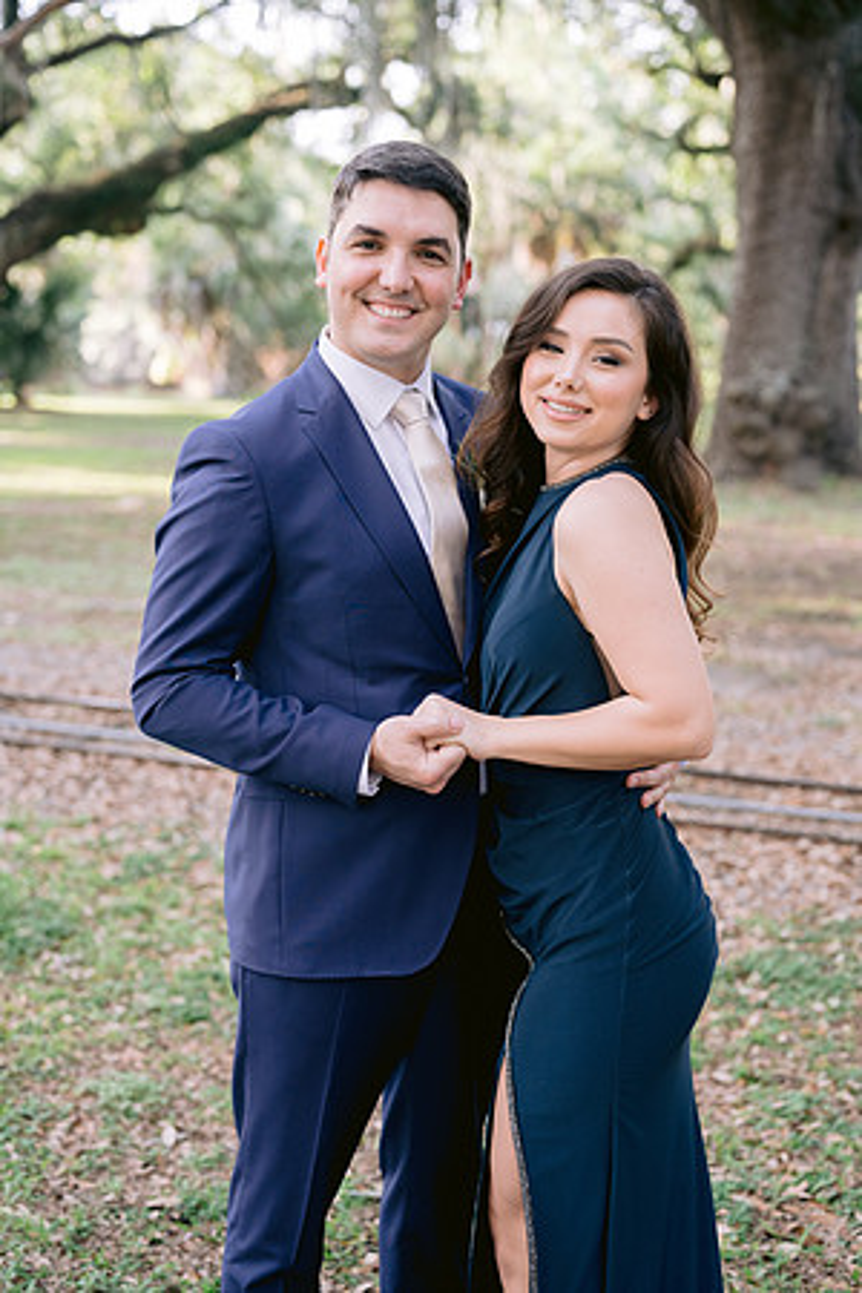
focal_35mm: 50
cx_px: 431
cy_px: 646
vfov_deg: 39.6
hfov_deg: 27.0
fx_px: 1796
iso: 400
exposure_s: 1/320
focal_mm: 50
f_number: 2.8
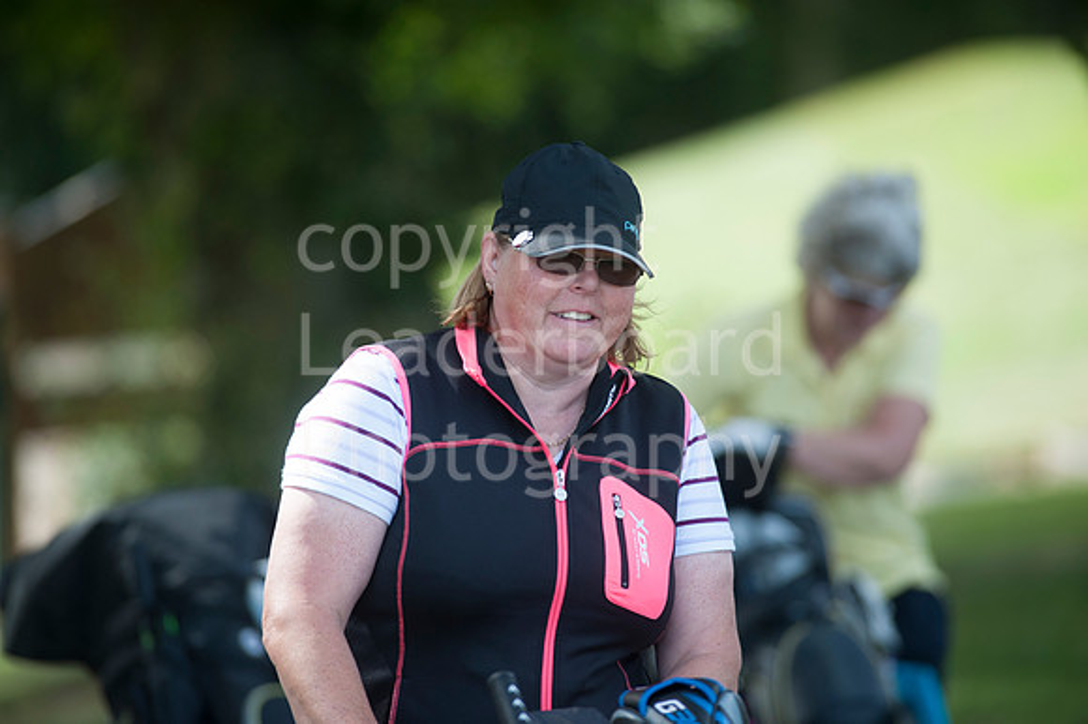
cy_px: 362
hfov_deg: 6.9
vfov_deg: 4.6
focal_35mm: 300
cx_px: 544
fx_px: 9061
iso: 500
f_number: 4.5
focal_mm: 300
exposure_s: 1/3200
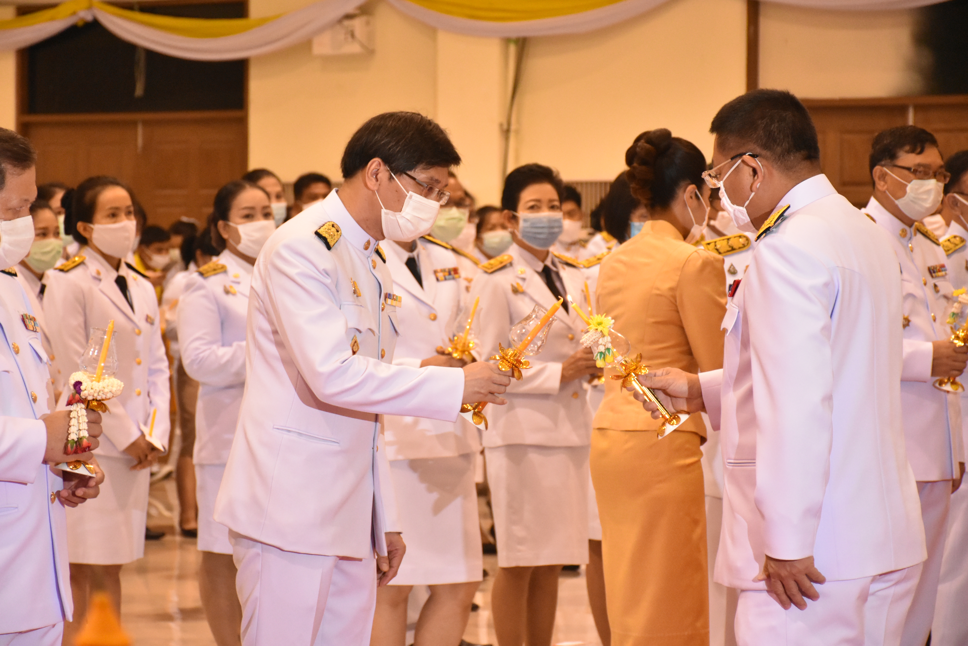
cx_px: 484
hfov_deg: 15.2
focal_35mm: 135
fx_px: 3630
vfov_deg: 10.2
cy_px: 323
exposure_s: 1/100
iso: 4000
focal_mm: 90
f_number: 5.3
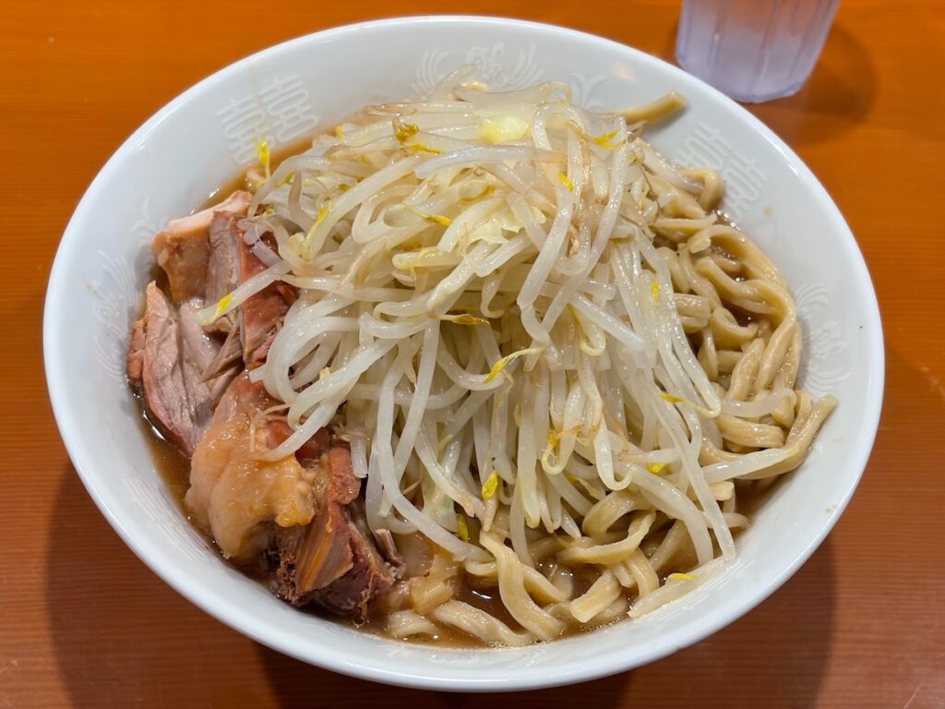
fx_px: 1420
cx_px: 472
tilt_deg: -53.6
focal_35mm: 52
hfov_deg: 36.8
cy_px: 354
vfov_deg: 28.0
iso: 100
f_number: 1.6
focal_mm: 5.96
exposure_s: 1/33
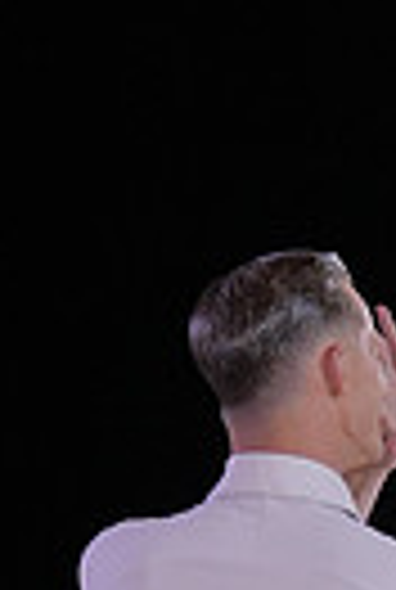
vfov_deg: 3.1
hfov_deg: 2.1
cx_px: 601
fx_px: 10881
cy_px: 946
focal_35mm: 663
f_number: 3.5
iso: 1250
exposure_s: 1/500
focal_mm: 100
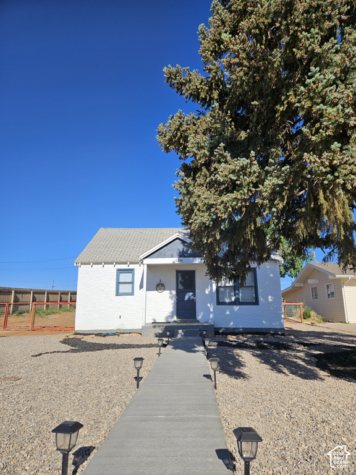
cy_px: 238
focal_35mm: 23
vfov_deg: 73.9
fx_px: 315
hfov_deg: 58.9
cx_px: 178
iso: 25
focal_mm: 5.4
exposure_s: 1/2483
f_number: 1.8
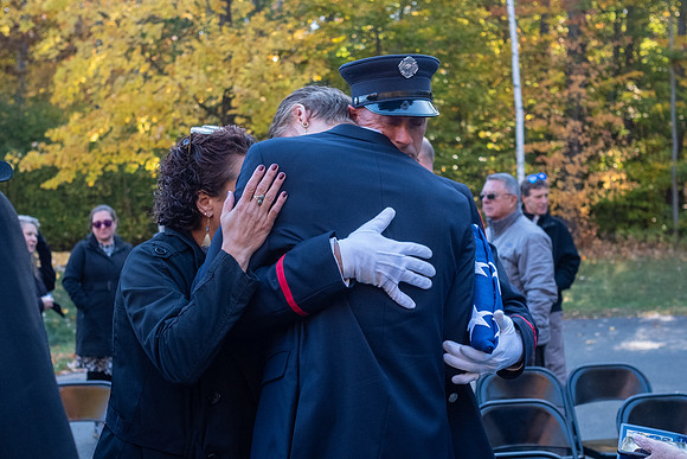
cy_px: 256
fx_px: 1020
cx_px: 362
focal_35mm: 53
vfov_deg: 25.3
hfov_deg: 37.2
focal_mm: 23
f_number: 3.2
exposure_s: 1/640
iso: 800
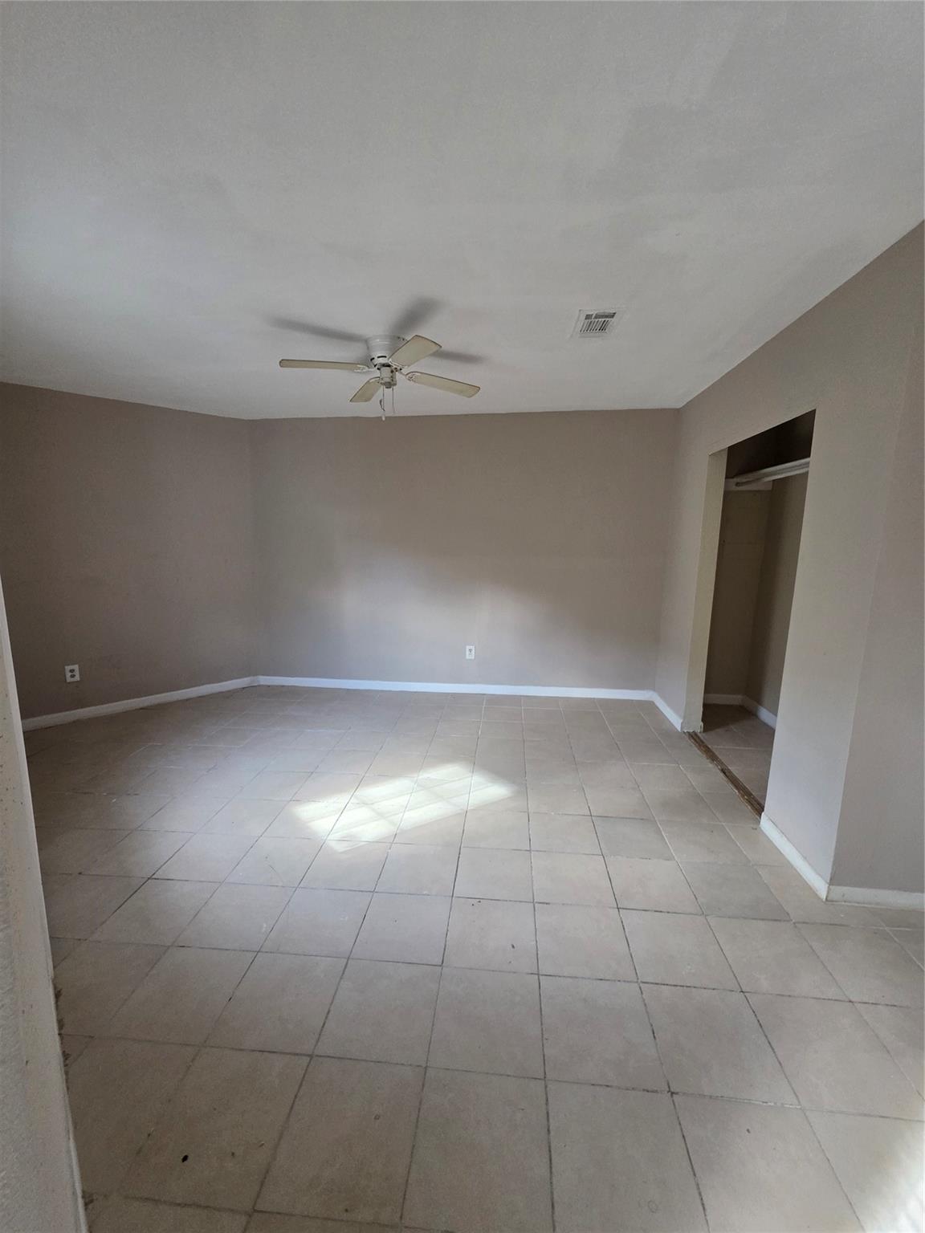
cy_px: 616
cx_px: 462
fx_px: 463
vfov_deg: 106.2
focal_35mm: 13
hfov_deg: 89.9
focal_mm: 2.2
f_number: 1.9
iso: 320
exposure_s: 1/120
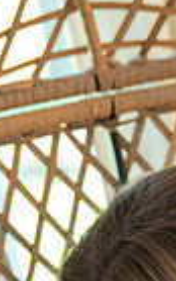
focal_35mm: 187
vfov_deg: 10.5
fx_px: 1434
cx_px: 329
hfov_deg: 6.8
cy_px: 528
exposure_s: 1/320
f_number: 4
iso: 1600
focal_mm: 44
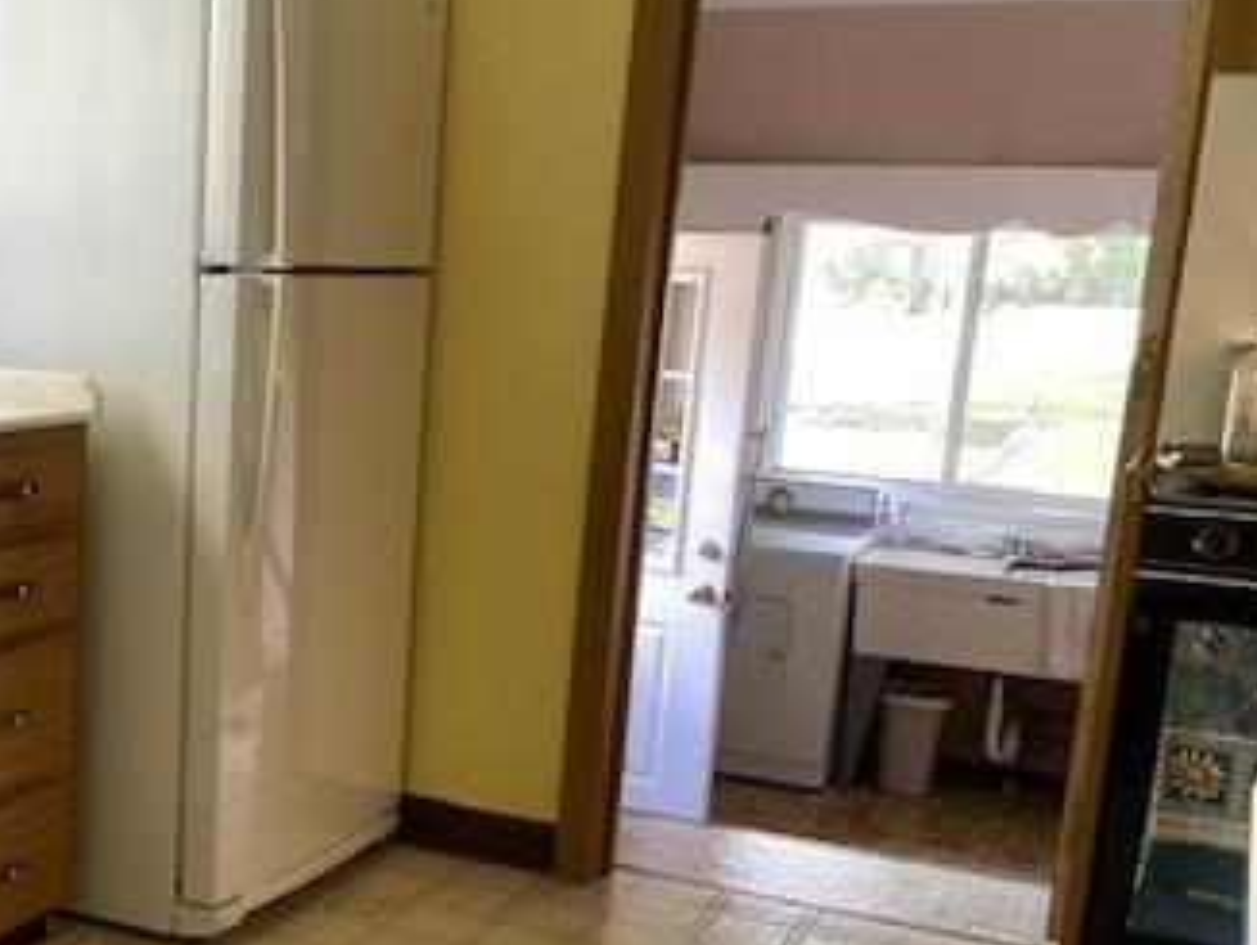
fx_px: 1853
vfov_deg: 28.4
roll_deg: -1.6
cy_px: 648
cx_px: 108
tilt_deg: -11.2
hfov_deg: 35.1
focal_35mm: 51
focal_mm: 4.2
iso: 80
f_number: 1.6
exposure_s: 1/60
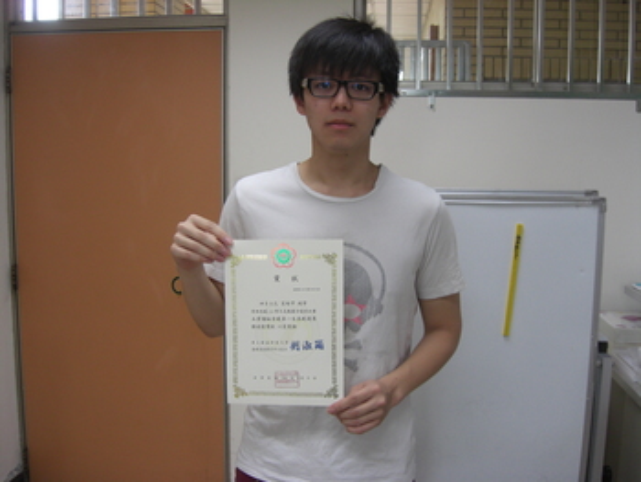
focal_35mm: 38
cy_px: 241
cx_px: 320
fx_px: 704
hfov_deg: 48.9
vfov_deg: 37.8
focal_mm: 7.9
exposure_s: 1/80
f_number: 2.8
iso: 200
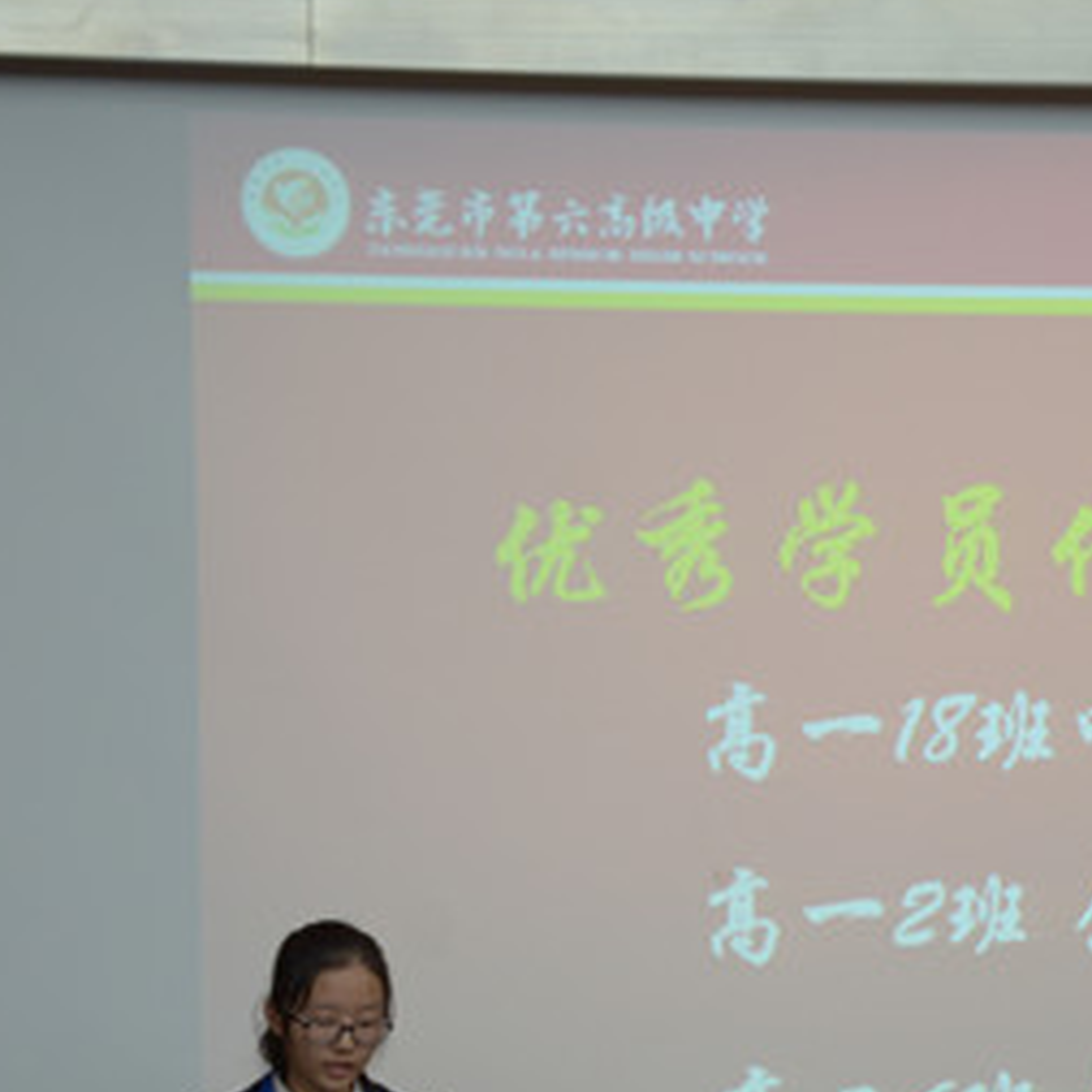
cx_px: 786
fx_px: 8066
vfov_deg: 7.7
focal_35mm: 226
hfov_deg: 7.7
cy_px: 831
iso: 640
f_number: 5.6
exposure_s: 1/40
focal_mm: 75
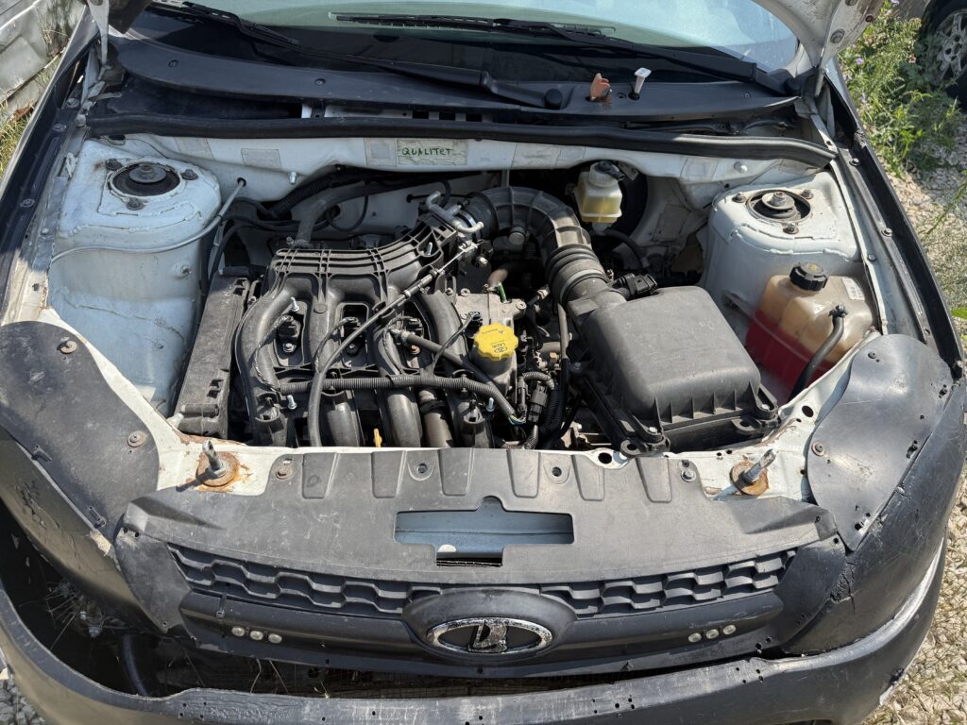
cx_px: 484
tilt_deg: -42.8
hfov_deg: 71.6
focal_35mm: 24
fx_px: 670
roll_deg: -6.8
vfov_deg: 56.8
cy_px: 362
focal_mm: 6.76
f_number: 1.78
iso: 80
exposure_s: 1/3021
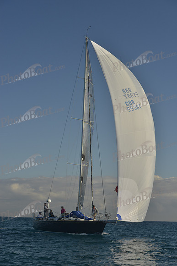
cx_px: 88
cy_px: 133
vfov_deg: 28.8
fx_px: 516
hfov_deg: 19.5
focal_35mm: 70
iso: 200
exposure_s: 1/640
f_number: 8
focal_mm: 70
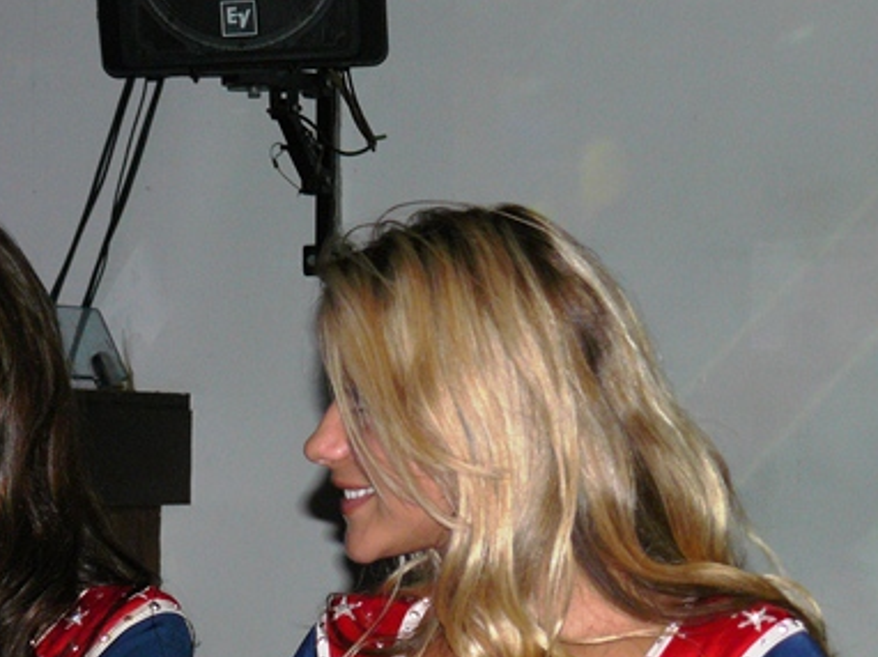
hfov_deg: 11.6
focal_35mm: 171
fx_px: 4335
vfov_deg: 8.7
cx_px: 462
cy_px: 540
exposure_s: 1/30
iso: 160
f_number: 3.2
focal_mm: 16.9
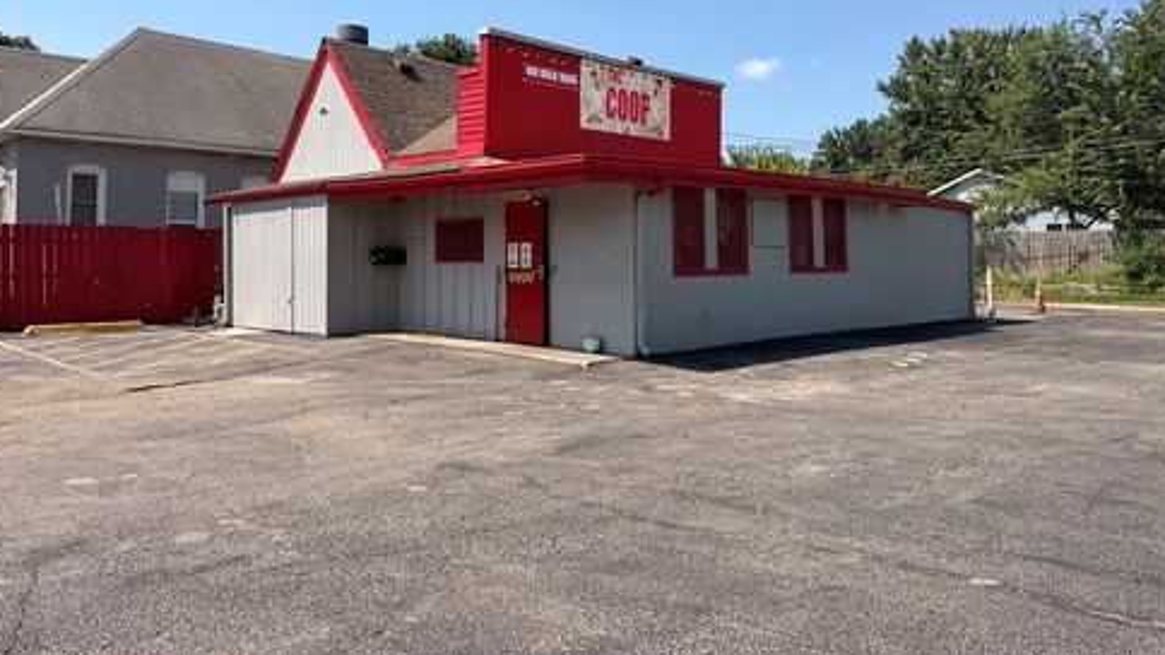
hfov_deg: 69.9
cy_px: 216
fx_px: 834
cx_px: 585
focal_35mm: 27
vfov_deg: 42.3
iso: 80
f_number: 1.78
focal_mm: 6.76
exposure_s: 1/4405
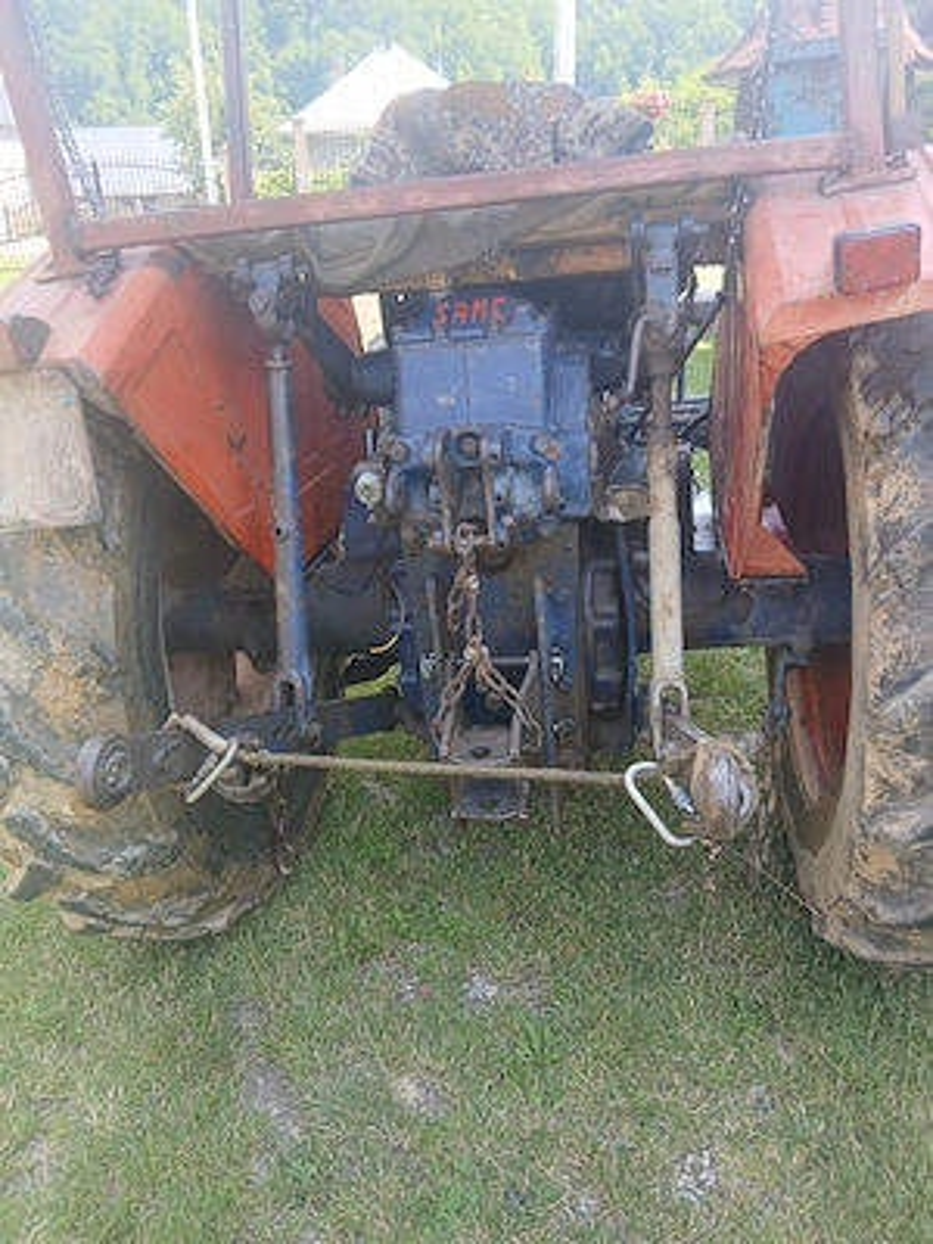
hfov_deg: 53.1
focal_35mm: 26
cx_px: 466
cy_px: 622
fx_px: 934
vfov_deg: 67.3
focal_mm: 3.98
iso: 25
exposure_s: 1/50
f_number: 1.8
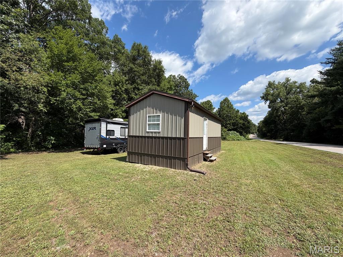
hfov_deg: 102.1
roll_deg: -0.7
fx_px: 139
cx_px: 172
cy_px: 128
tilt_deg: +4.8
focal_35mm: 14
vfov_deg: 85.7
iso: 25
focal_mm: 2.22
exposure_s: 1/770
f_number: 2.2
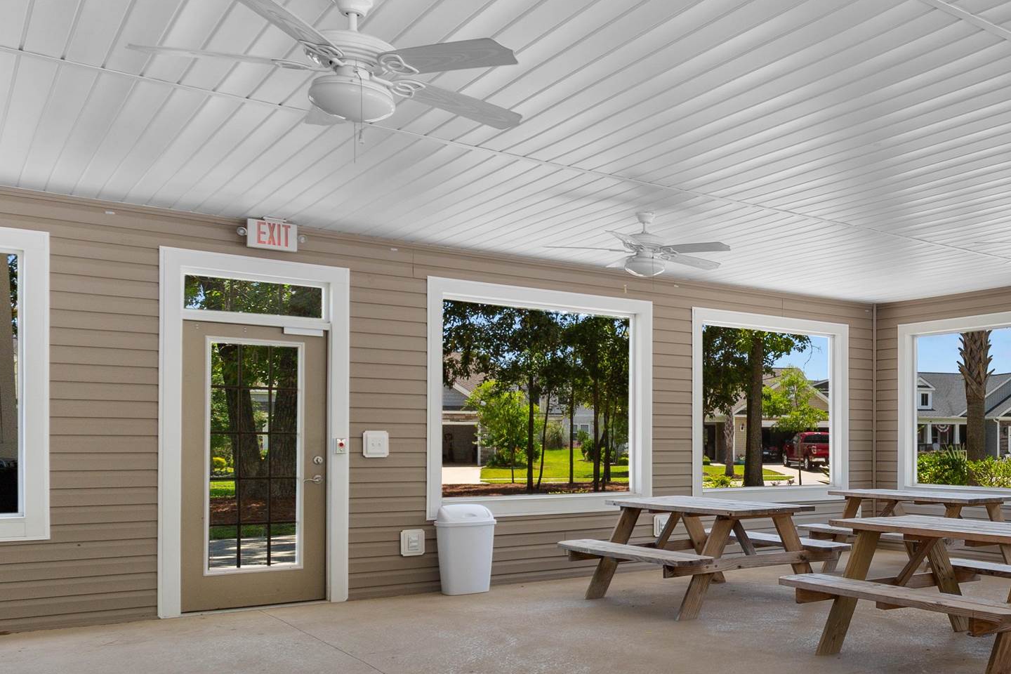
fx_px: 899
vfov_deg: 40.8
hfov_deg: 52.5
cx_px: 887
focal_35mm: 32
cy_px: 428
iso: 100
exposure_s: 1/30
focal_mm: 10
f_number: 4.5
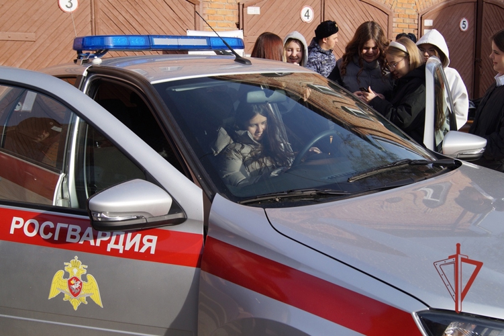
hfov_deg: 46.4
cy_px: 168
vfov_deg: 31.9
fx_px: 588
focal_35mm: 42
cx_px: 252
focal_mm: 28
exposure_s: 1/320
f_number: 5.6
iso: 100
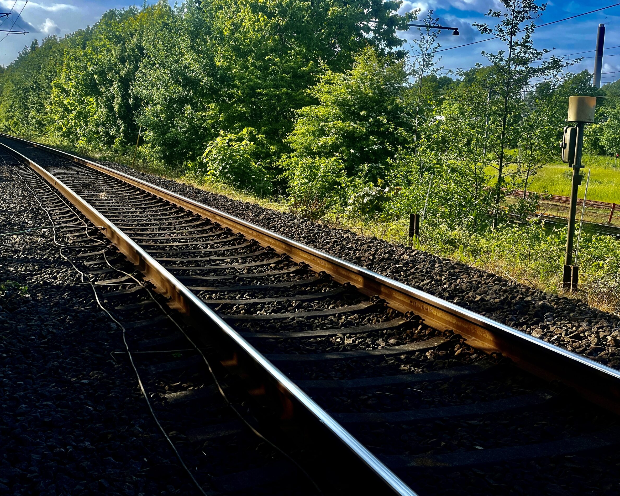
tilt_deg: -6.0
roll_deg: -2.6
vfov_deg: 27.6
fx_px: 1009
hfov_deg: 34.1
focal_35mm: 55
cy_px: 249
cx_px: 301
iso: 32
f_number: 2
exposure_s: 1/1089
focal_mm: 6
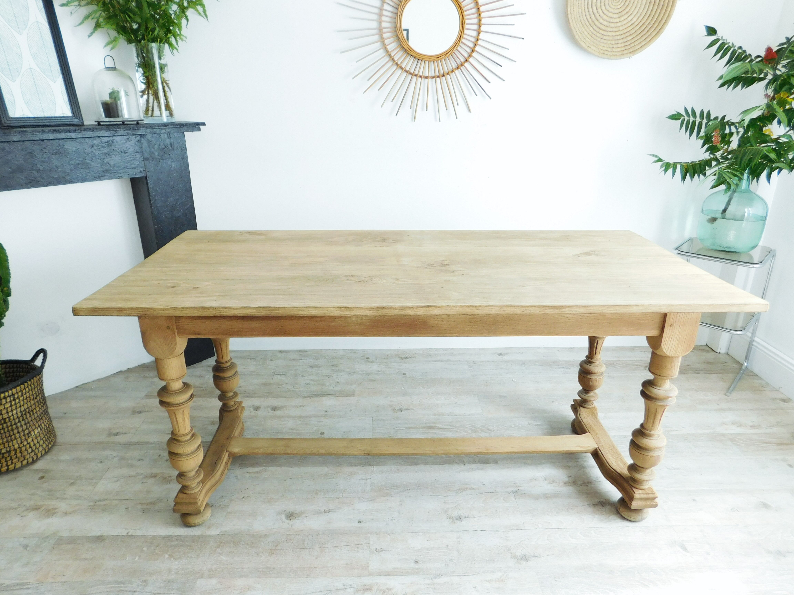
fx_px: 528
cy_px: 298
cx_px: 397
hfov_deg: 73.9
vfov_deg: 58.9
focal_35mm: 23
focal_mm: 4
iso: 125
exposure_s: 1/15
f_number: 3
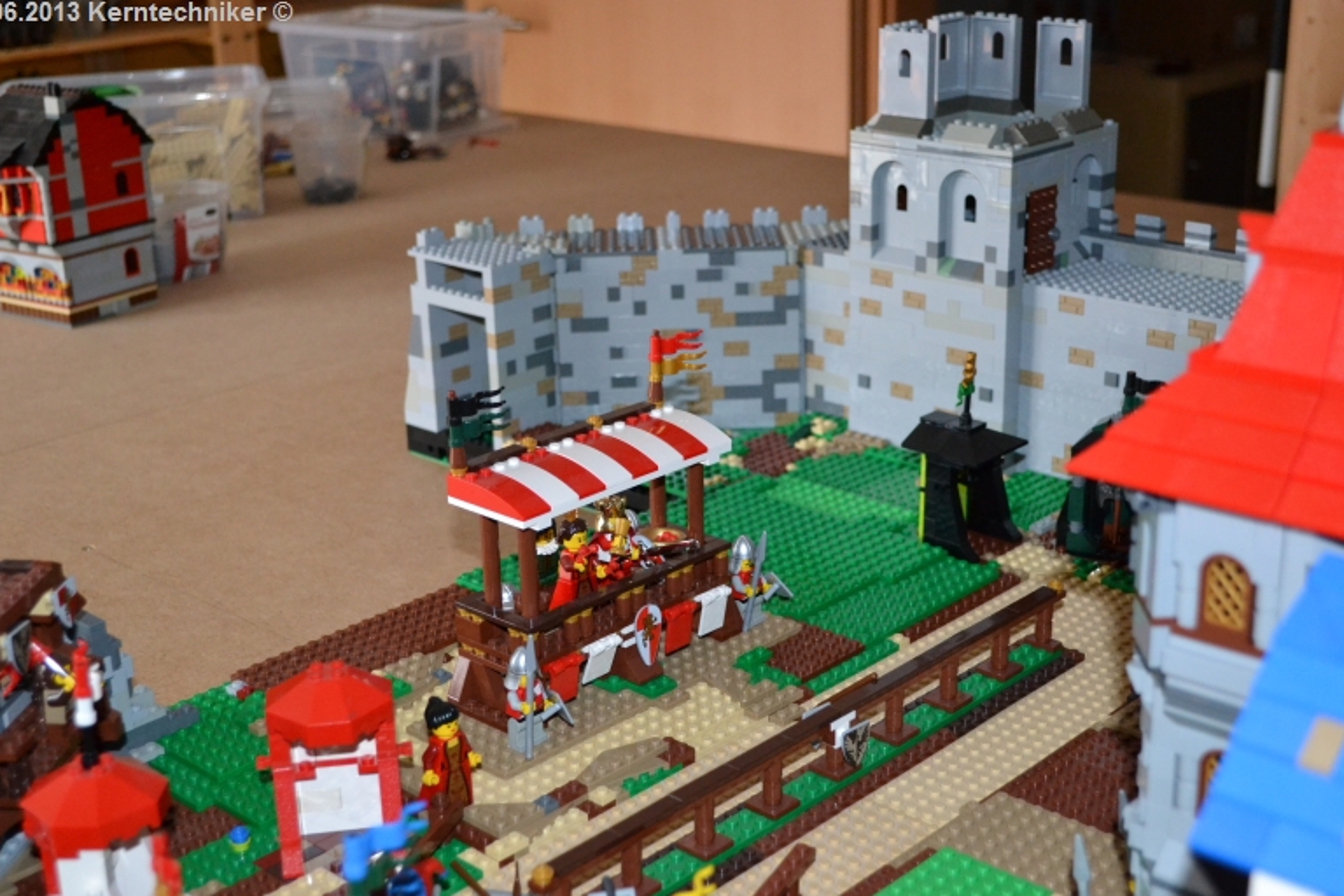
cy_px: 463
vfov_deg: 27.0
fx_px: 1867
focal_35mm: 50
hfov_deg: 39.6
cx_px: 654
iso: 2200
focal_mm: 32
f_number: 4.8
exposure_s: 1/60
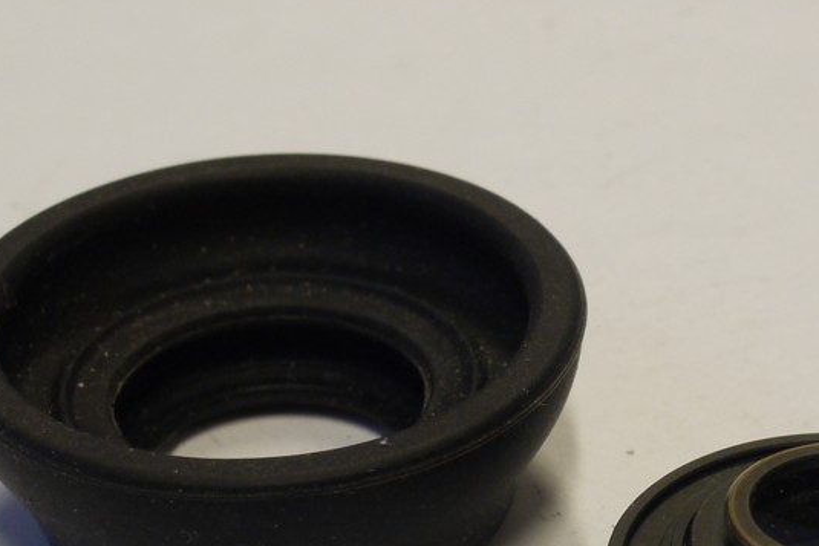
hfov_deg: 14.6
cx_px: 591
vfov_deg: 9.8
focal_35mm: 140
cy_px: 502
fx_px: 3186
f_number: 10
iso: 400
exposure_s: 1/15
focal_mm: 30
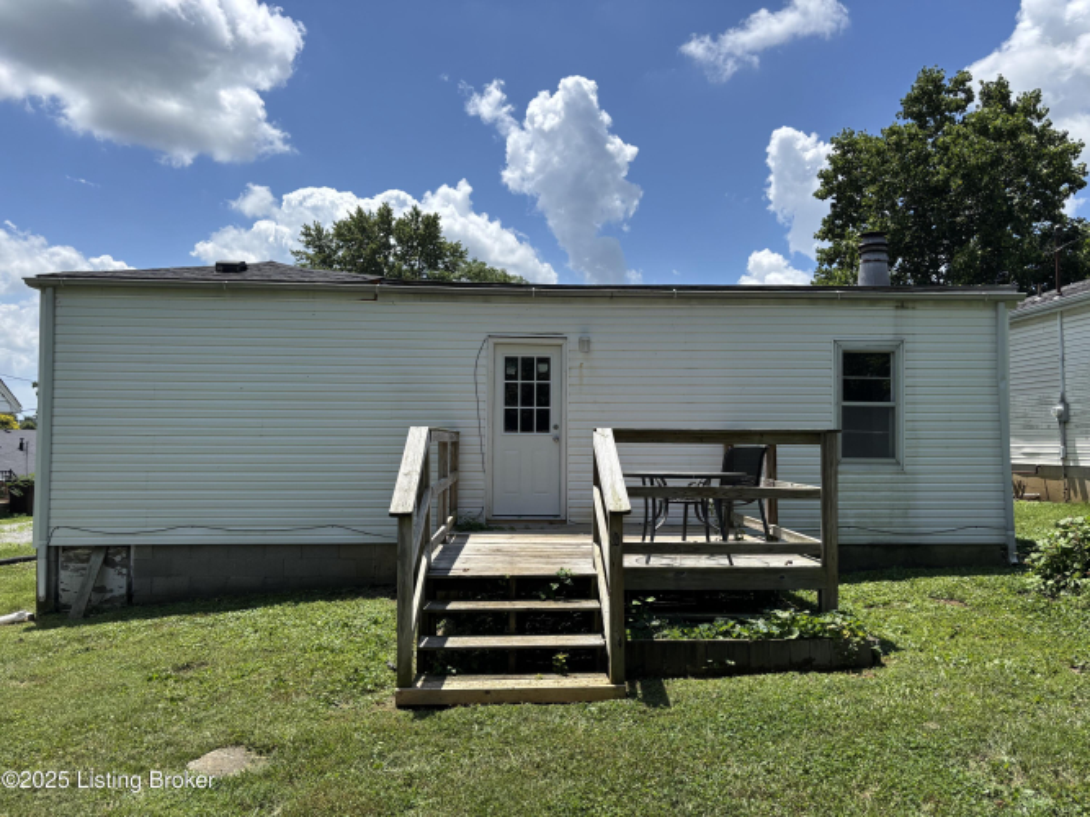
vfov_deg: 53.0
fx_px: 819
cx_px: 545
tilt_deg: +2.1
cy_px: 408
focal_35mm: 26
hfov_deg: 67.3
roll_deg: -0.7
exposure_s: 1/3534
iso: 50
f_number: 1.6
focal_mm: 5.96
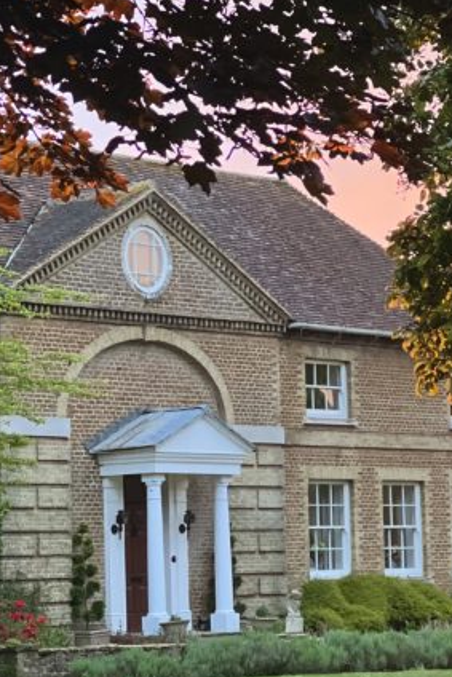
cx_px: 141
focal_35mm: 145
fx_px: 2728
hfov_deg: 9.5
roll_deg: +1.4
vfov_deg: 14.1
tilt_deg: +5.0
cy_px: 342
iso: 320
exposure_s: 1/40
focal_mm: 9
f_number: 2.8
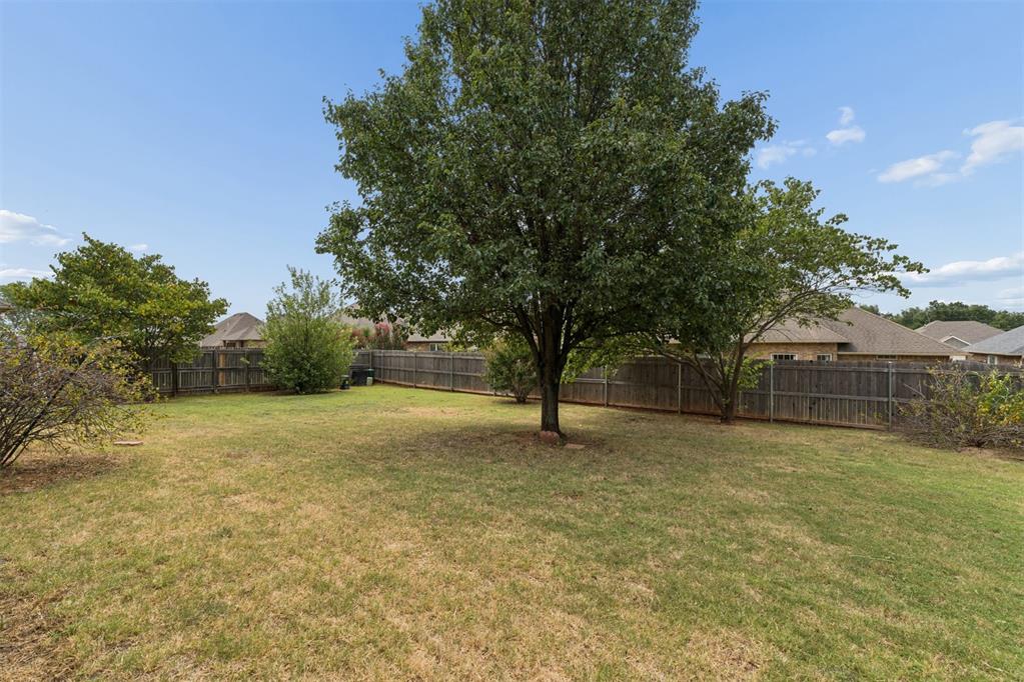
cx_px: 512
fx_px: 427
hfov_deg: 100.4
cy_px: 341
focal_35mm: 15
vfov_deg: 77.3
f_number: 10
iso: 200
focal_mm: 10
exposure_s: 1/250
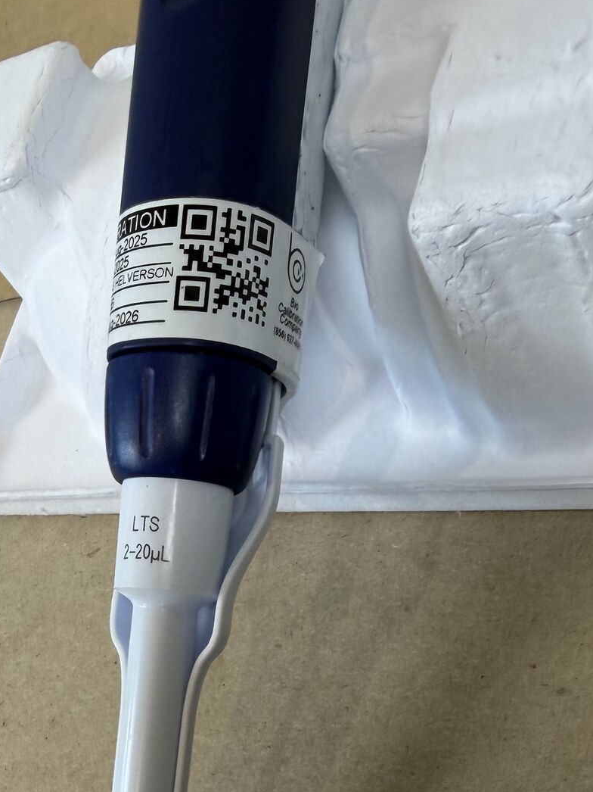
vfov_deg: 37.8
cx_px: 116
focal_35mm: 47
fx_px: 1074
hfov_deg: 30.1
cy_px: 709
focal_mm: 2.22
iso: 100
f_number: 2.2
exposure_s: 1/120
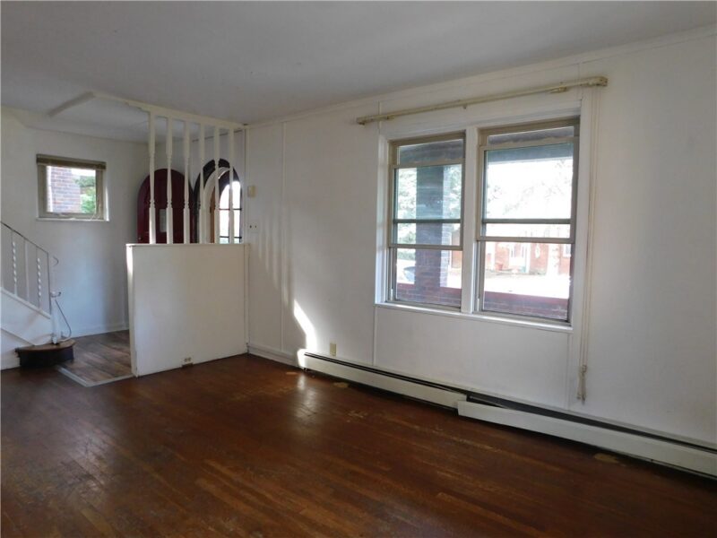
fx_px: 476
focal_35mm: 23
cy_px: 269
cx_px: 358
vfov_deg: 58.9
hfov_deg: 73.9
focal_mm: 4
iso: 320
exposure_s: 1/30
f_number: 3
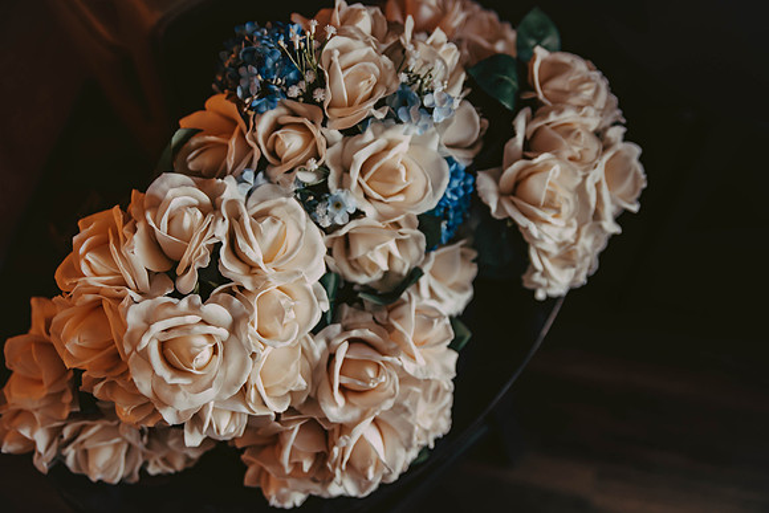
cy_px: 256
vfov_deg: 29.3
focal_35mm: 46
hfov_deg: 42.7
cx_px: 384
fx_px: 983
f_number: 2.8
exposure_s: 1/125
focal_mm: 46
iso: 320
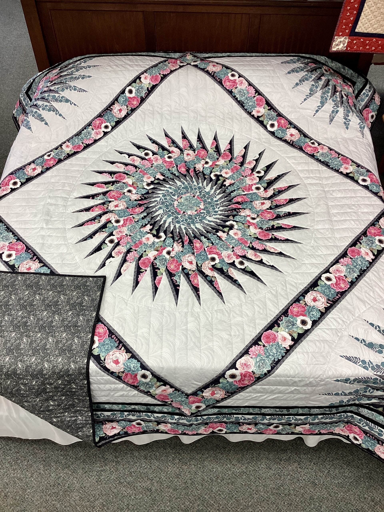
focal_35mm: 31
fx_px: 459
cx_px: 192
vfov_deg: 58.4
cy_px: 256
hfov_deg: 45.4
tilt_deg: -51.7
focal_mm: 3.3
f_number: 2.4
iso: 80
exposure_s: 1/60
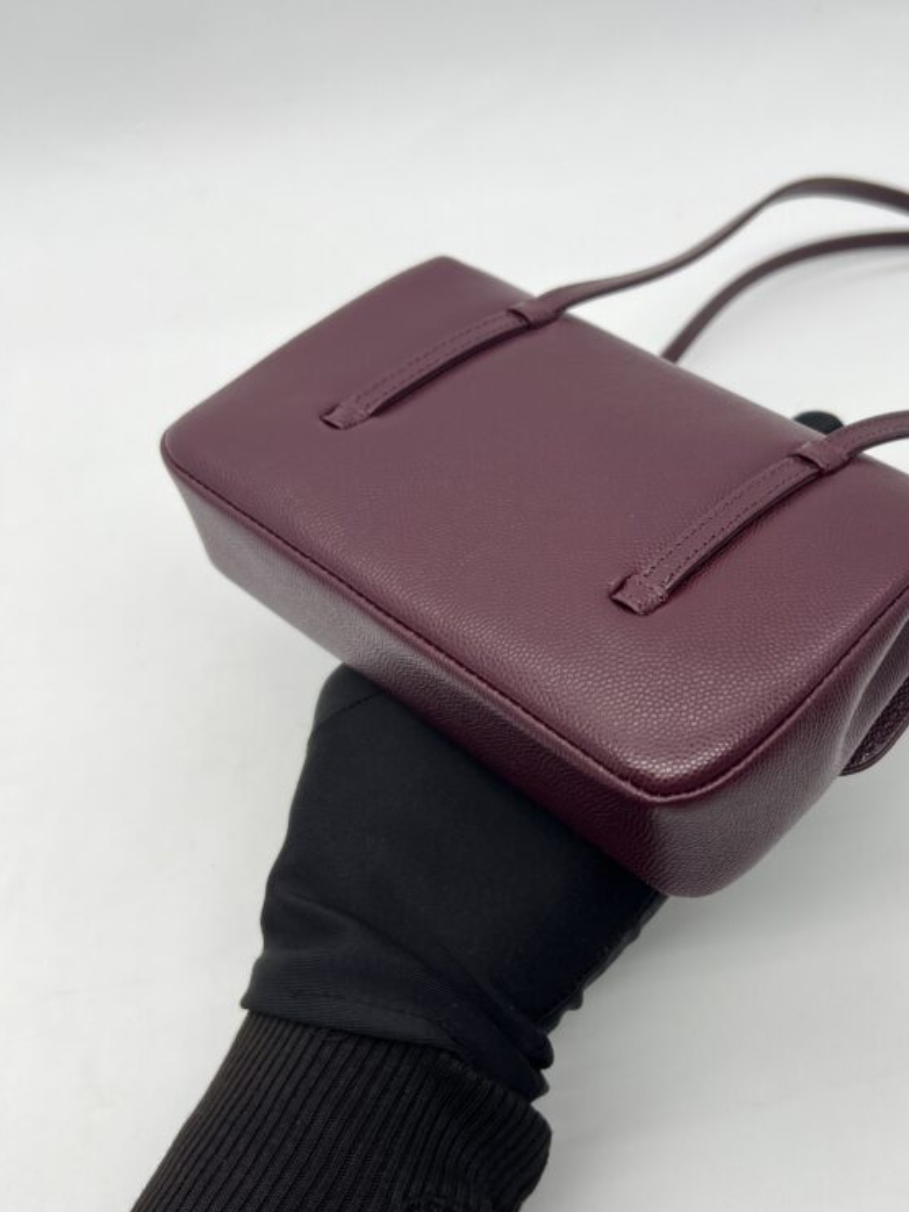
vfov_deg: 51.4
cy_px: 616
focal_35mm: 36
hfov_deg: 39.1
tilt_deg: -50.1
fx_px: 1260
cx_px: 621
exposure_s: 1/161
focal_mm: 5.7
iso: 40
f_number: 1.5
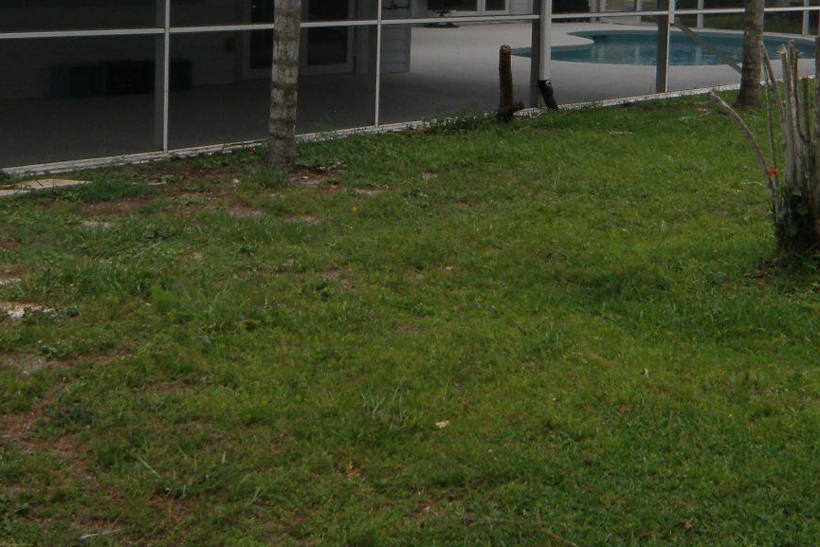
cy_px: 28
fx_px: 1458
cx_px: 415
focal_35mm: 64
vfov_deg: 20.7
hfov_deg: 31.4
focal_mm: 4.6
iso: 64
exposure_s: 1/1000
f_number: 2.8
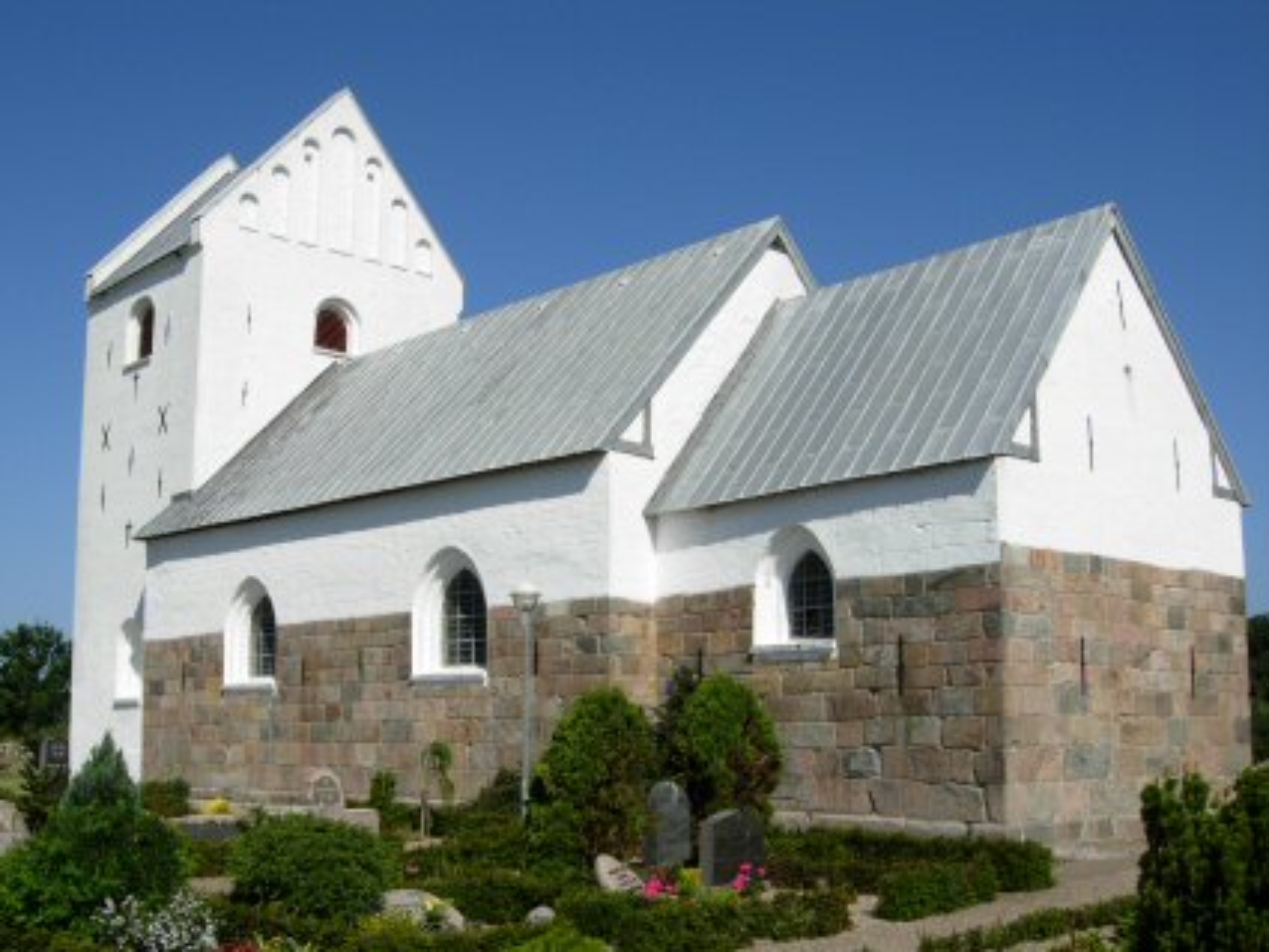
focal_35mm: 36
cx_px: 634
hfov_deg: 51.3
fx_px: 1320
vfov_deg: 39.7
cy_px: 476
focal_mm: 7.5
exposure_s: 1/443
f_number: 6.8
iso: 50
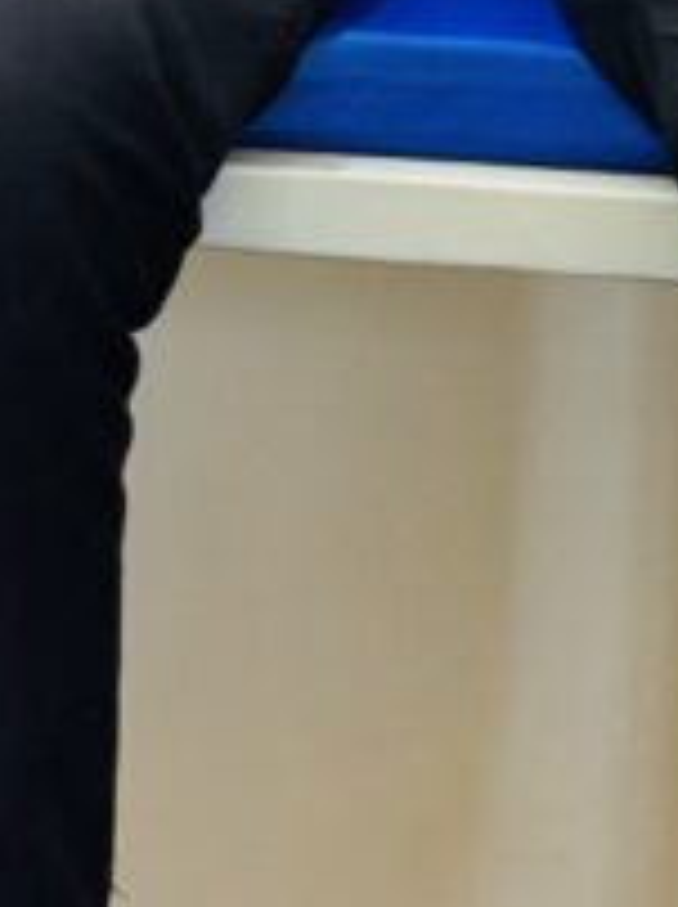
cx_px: -404
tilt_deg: -13.6
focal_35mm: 264
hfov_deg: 5.6
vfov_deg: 7.4
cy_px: -350
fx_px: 6909
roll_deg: -2.4
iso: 100
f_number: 1.6
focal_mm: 5.96
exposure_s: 1/50
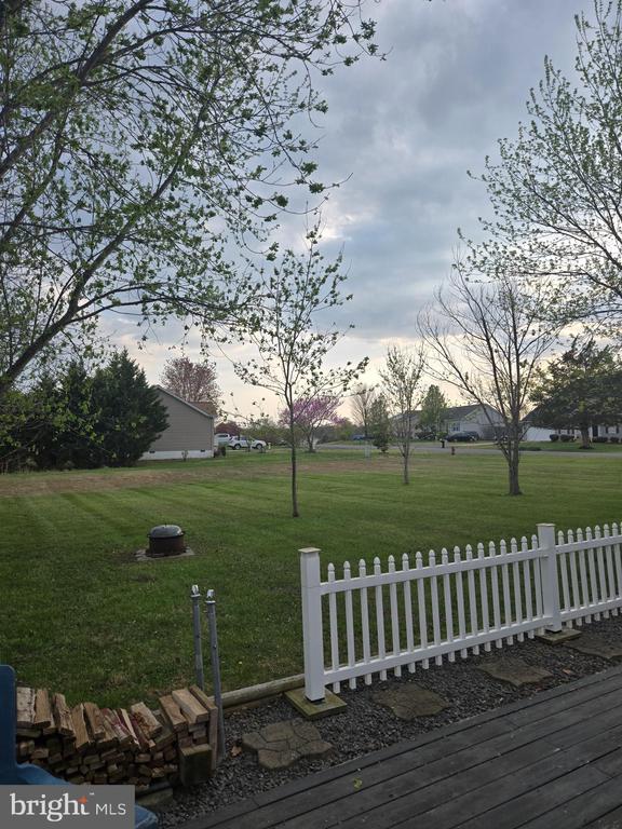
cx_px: 311
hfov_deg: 58.9
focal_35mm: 23
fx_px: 551
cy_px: 414
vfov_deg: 73.9
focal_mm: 5.4
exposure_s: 1/2021
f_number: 1.8
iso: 80
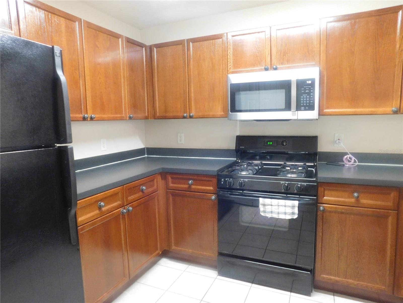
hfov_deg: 73.9
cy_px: 152
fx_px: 268
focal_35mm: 23
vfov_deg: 58.9
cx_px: 202
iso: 400
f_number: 3
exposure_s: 1/10
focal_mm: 4
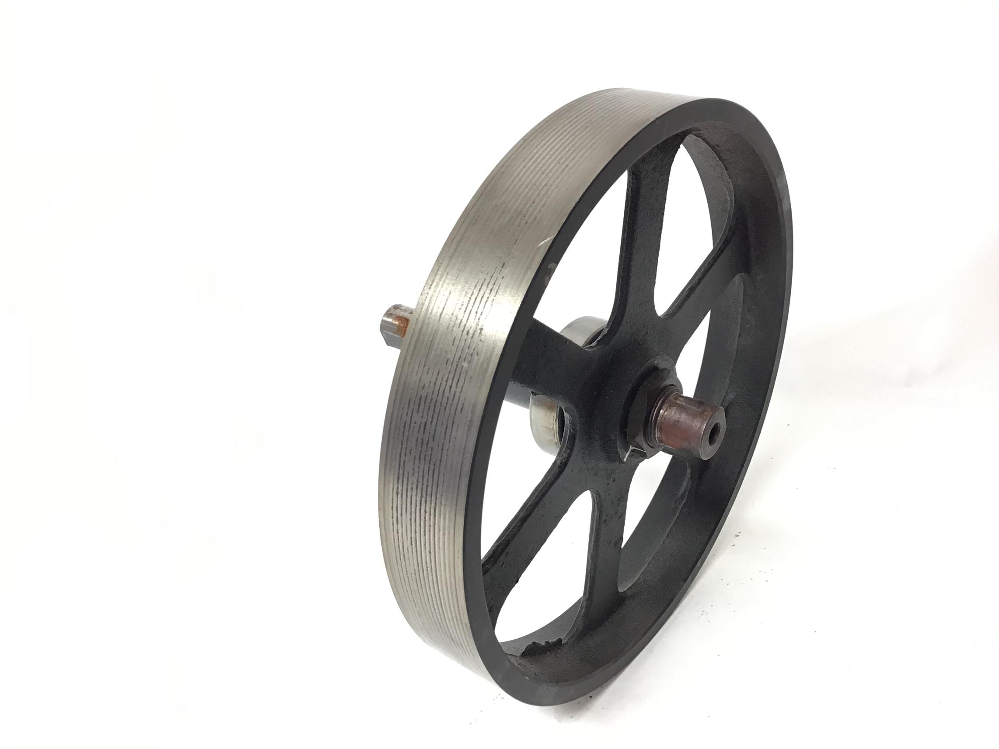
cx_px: 500
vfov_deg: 45.4
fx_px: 895
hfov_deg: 58.4
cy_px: 374
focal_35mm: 31
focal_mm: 3.3
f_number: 2.4
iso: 100
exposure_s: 1/33
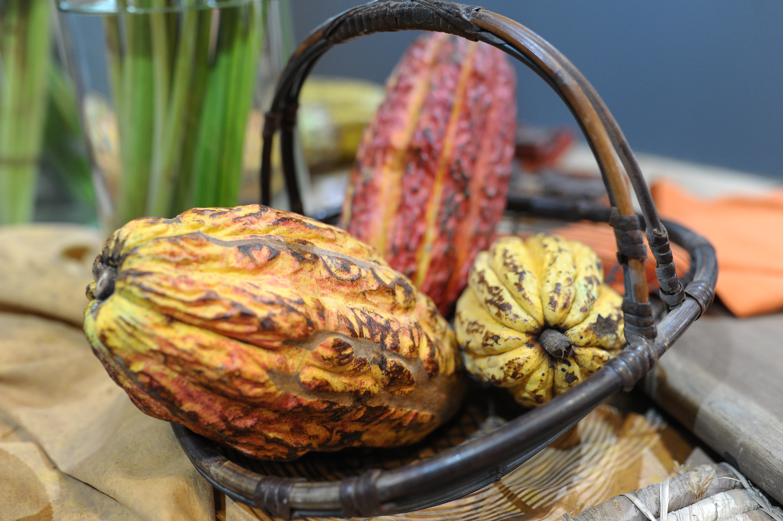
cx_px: 392
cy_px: 260
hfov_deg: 54.5
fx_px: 761
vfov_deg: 37.8
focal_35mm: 35
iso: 2000
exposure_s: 1/125
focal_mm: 35
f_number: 2.8
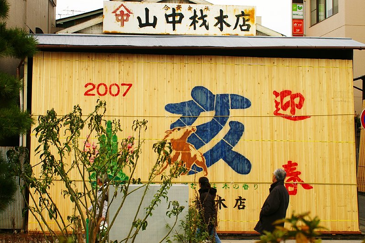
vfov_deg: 18.9
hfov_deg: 28.1
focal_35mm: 72
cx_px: 182
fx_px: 729
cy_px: 122
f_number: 8
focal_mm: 48
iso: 400
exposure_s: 1/250
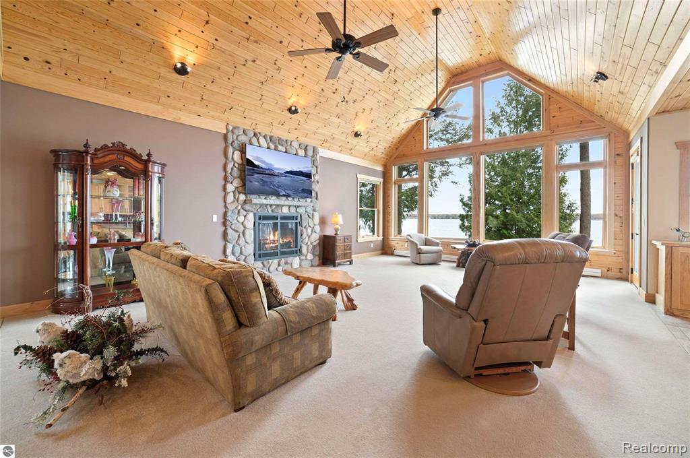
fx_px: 536
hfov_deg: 65.5
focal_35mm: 28
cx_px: 345
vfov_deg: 46.3
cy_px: 229
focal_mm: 28
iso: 800
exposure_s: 1/5
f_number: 11
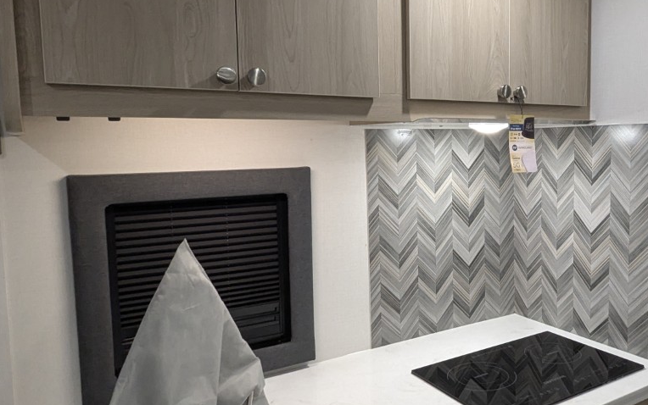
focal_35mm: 31
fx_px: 548
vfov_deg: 40.6
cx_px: 441
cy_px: 190
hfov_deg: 59.6
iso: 343
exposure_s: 1/92.5
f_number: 2.2
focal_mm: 2.35
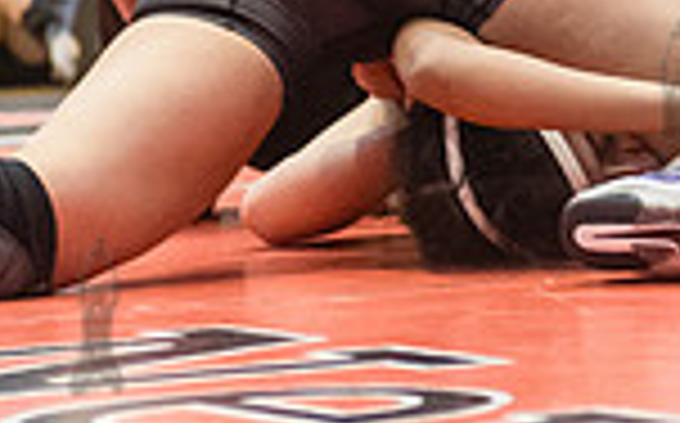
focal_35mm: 322
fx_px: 5961
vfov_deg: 4.1
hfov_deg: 6.5
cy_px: 97
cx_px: 681
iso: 8000
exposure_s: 1/400
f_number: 3.5
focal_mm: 80
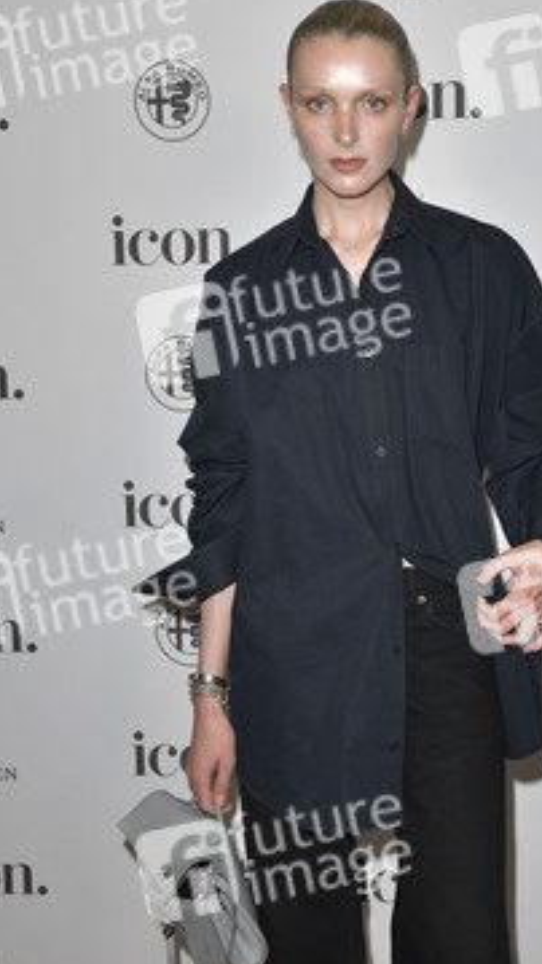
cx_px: 351
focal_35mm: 49
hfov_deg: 24.3
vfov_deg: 42.1
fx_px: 1252
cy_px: 456
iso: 1250
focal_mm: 42
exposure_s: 1/250
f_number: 7.1
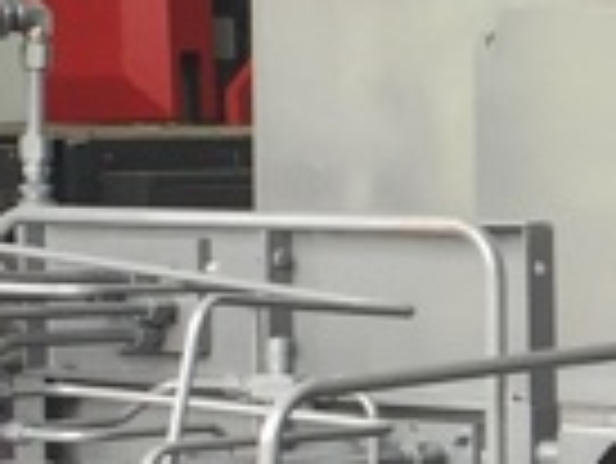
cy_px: 482
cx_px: 1120
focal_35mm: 216
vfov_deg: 6.9
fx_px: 3847
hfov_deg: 8.8
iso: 32
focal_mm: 4.15
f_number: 2.2
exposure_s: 1/60
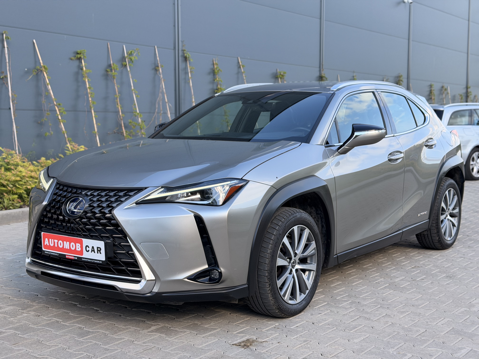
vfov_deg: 30.3
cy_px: 180
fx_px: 664
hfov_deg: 39.7
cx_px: 240
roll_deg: +0.0
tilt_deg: -5.0
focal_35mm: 48
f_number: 1.78
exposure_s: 1/1100
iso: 80
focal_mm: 6.76
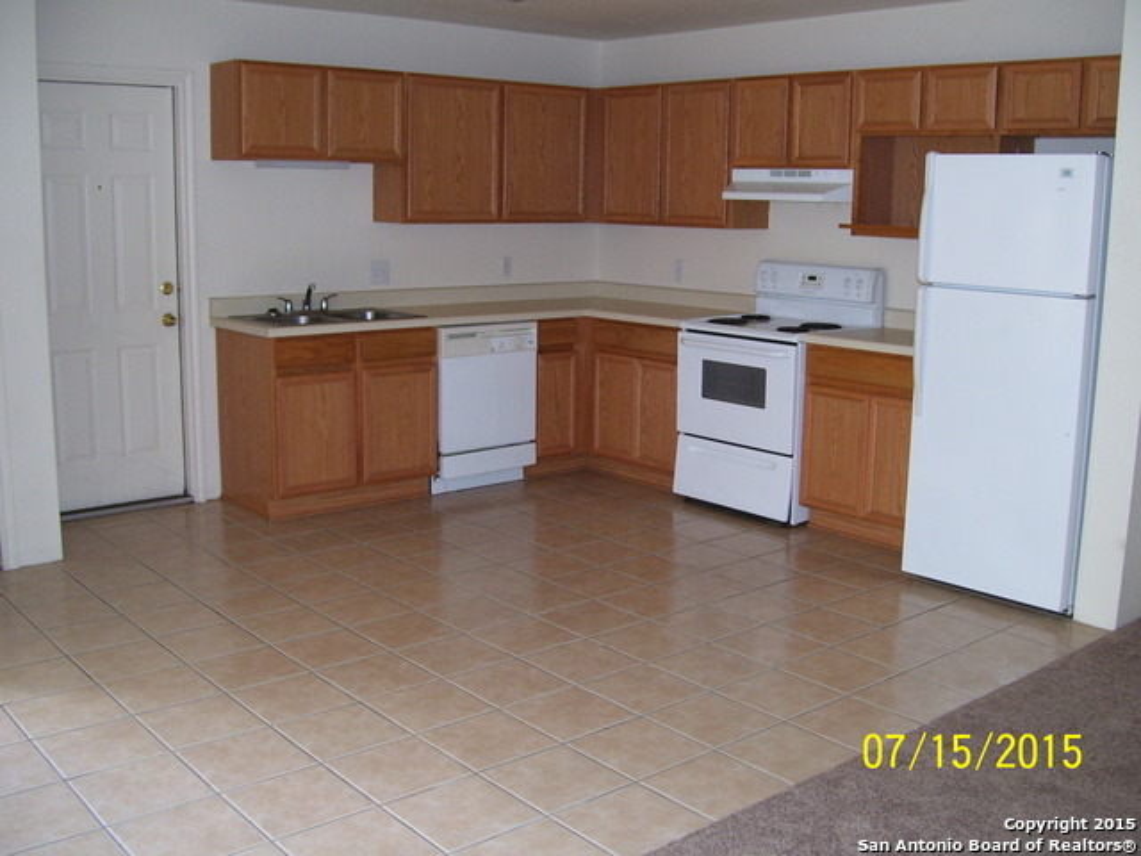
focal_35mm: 37
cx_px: 570
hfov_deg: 50.1
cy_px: 428
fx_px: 1220
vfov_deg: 38.7
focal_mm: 6
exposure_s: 1/60
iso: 125
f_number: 2.7
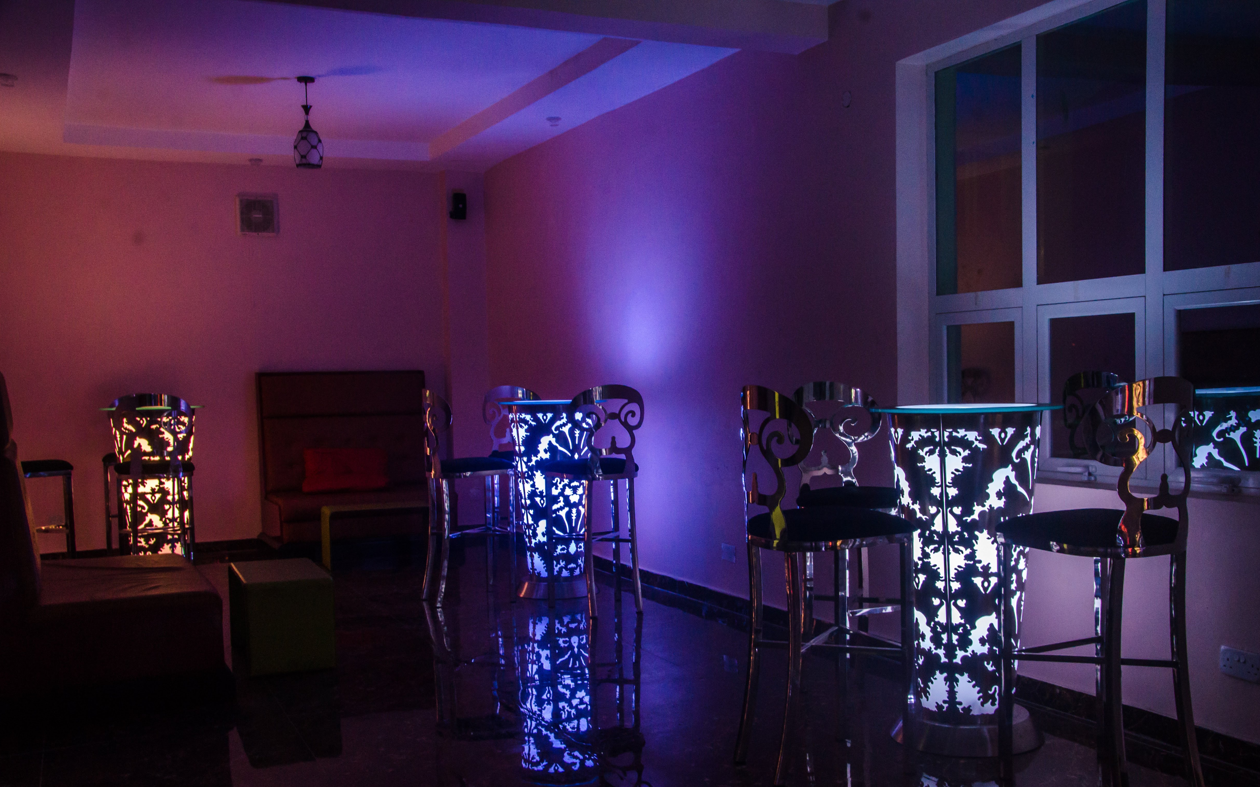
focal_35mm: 37
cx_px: 634
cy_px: 421
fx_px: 1271
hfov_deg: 52.7
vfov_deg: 34.4
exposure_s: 1/2.5
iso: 1600
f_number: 10
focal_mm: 24
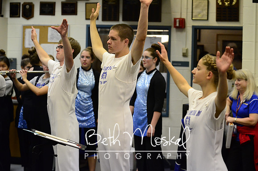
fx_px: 2145
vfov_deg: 4.6
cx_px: 129
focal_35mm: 300
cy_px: 86
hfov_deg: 6.9
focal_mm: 200
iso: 3200
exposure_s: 1/640
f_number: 3.2
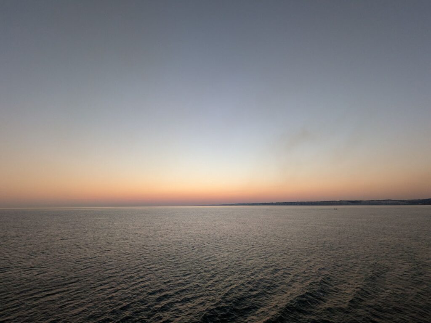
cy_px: 162
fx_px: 174
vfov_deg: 85.7
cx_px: 216
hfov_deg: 102.1
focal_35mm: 14
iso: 86
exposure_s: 1/100
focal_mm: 1.83
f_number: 2.2
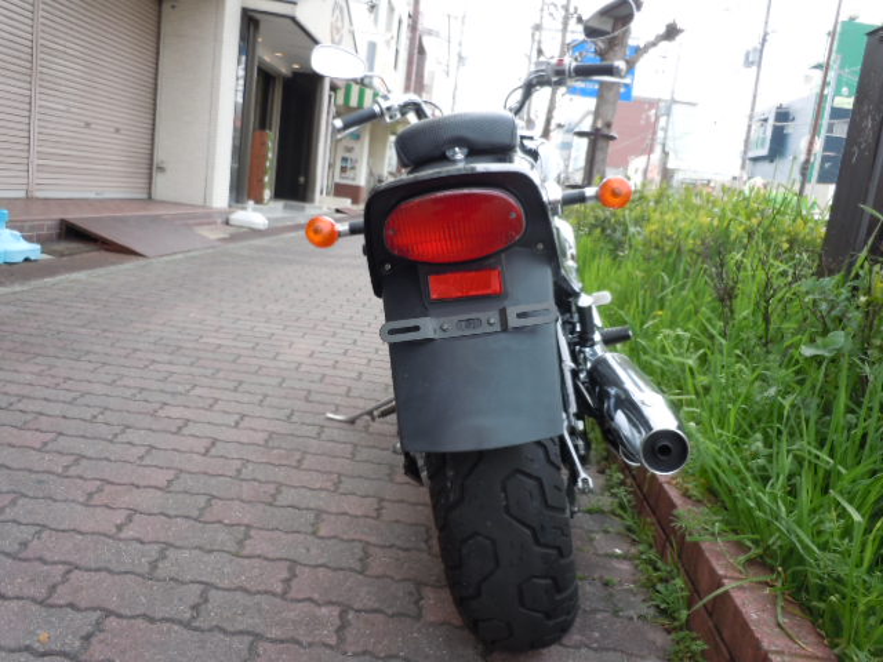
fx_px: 714
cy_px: 331
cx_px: 442
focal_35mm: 28
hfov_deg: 63.4
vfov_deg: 49.7
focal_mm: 5
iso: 100
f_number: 3.7
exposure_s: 1/125
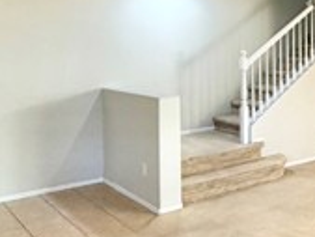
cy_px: 35
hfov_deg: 30.9
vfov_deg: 26.8
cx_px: 373
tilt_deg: +0.0
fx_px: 483
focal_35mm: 53
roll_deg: +0.9
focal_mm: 2.22
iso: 160
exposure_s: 1/60
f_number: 2.2
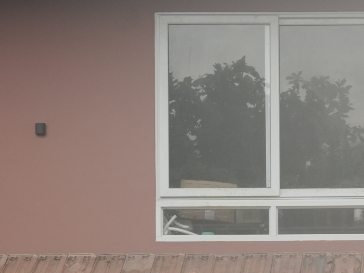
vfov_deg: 7.0
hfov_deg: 9.6
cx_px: 473
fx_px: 2135
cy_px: 566
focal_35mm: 203
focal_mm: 32
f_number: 6.3
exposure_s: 1/100
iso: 250
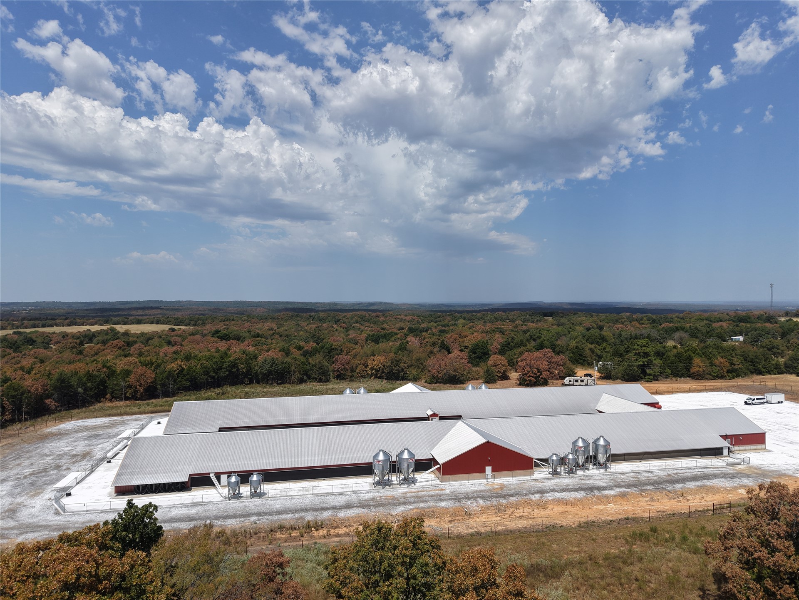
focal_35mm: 24
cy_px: 300
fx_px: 554
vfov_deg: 56.8
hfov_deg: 71.6
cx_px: 400
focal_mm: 8.67
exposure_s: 1/6000
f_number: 1.8
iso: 160
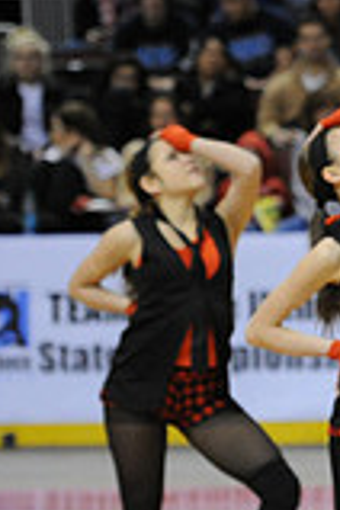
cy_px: 411
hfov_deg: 3.5
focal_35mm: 383
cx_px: 863
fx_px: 5425
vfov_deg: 5.4
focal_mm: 105
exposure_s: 1/640
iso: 5000
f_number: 3.2
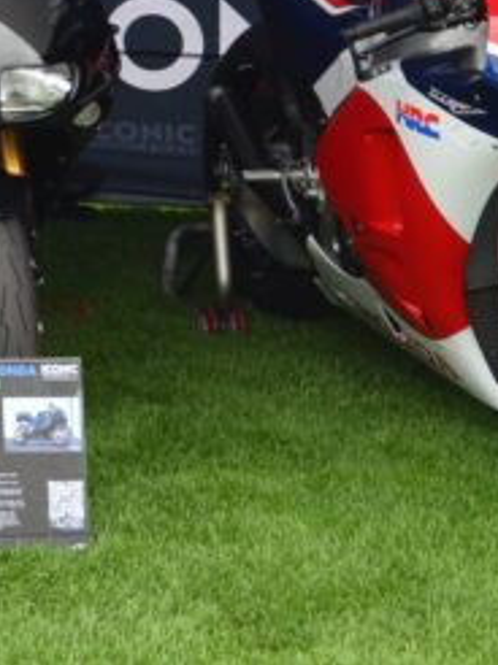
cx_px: -311
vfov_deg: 12.2
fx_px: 2998
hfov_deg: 9.2
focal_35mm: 156
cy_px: -246
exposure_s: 1/125
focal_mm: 26
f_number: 5.6
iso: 250
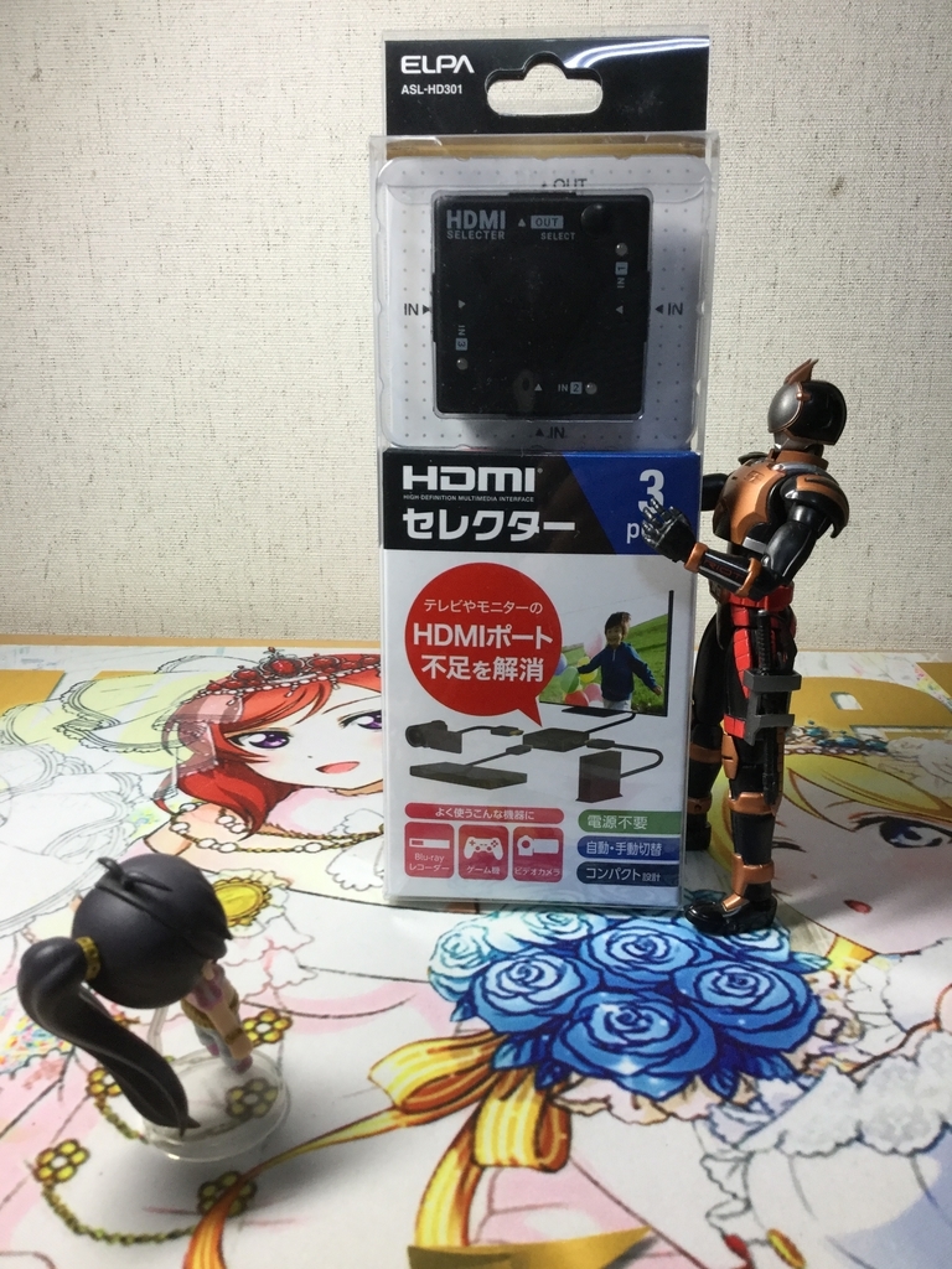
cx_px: 476
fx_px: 1137
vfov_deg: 58.4
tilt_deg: -18.1
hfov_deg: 45.4
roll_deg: -1.2
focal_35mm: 31
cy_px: 634
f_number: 2.4
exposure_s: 1/30
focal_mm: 3.3
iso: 32
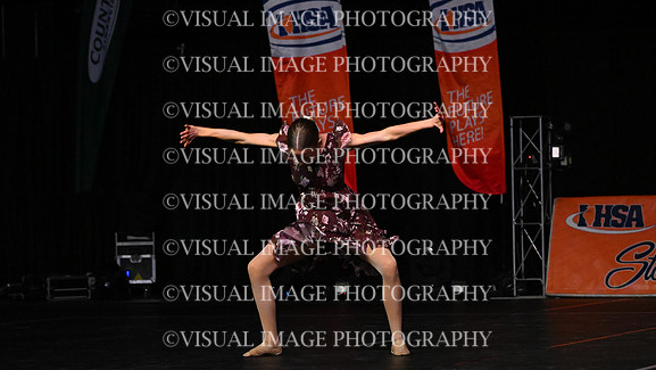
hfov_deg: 13.4
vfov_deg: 7.5
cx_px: 327
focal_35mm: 161
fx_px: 2801
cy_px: 179
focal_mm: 102
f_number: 4
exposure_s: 1/1000
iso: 8000
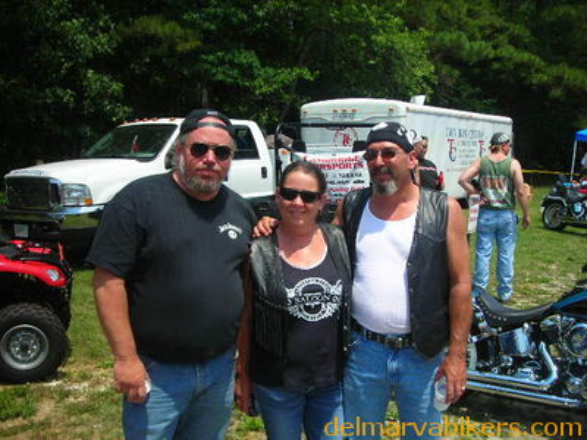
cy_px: 220
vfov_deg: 37.7
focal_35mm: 38
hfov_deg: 49.0
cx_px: 294
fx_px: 644
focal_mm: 6.3
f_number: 6.4
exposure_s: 1/181
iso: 50
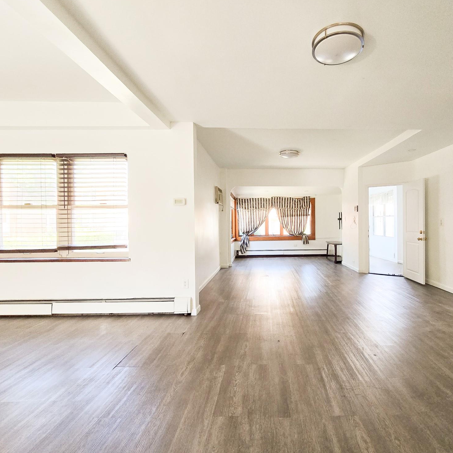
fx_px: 237
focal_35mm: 16
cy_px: 222
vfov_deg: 87.4
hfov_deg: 86.5
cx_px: 269
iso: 200
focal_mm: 2.2
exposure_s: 1/100
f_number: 2.2
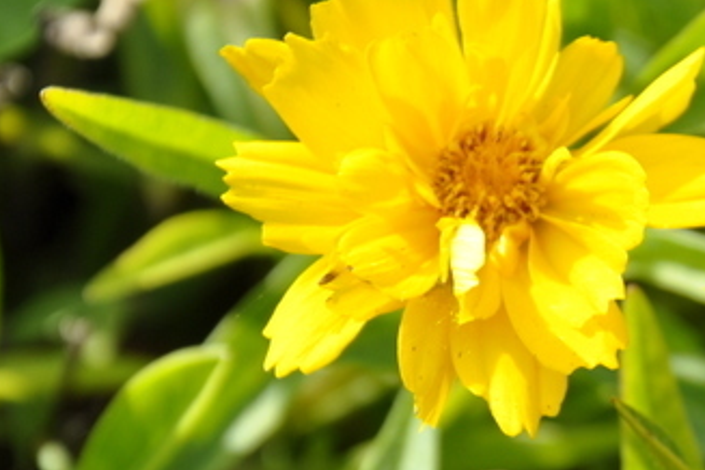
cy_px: 373
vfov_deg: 3.6
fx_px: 7543
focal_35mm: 385
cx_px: 673
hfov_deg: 5.3
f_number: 8
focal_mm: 105
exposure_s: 1/250
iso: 200
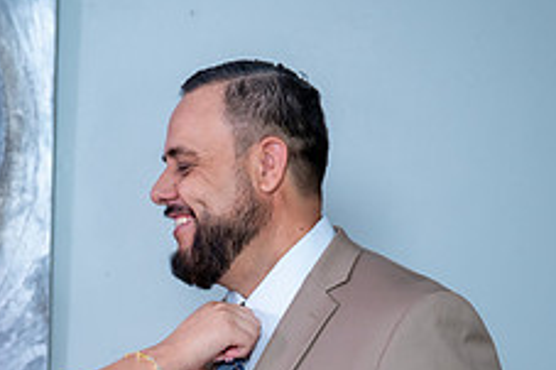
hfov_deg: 18.2
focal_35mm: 111
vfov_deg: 12.1
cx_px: 74
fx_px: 1713
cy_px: 404
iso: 1250
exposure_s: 1/60
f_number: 4
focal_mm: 41
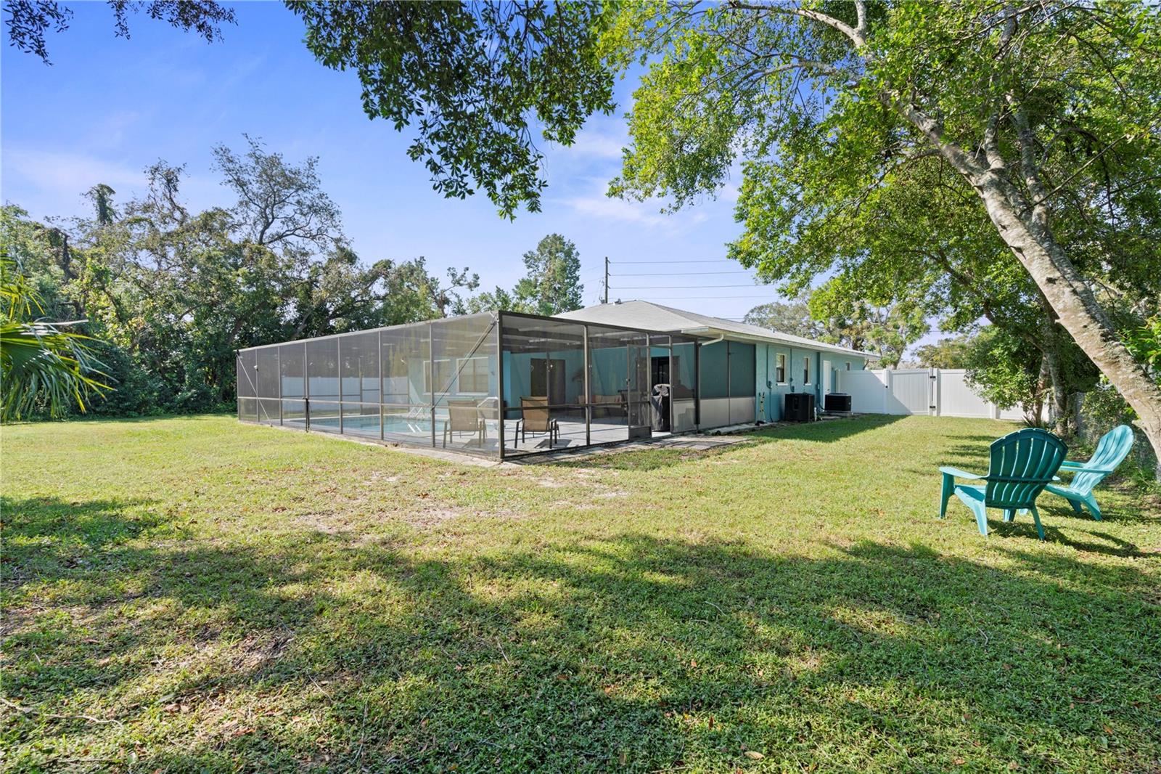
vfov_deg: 73.7
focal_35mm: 16
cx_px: 580
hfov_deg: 96.7
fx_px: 516
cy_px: 387
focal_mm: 16
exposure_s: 1/30
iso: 100
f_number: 10
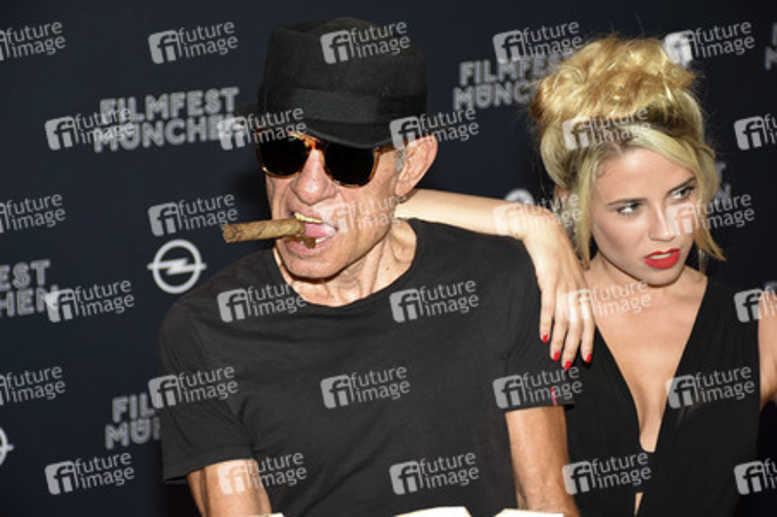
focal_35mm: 112
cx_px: 388
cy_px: 258
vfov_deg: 12.2
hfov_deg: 18.2
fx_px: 2426
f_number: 5
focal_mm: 75
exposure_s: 1/160
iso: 400
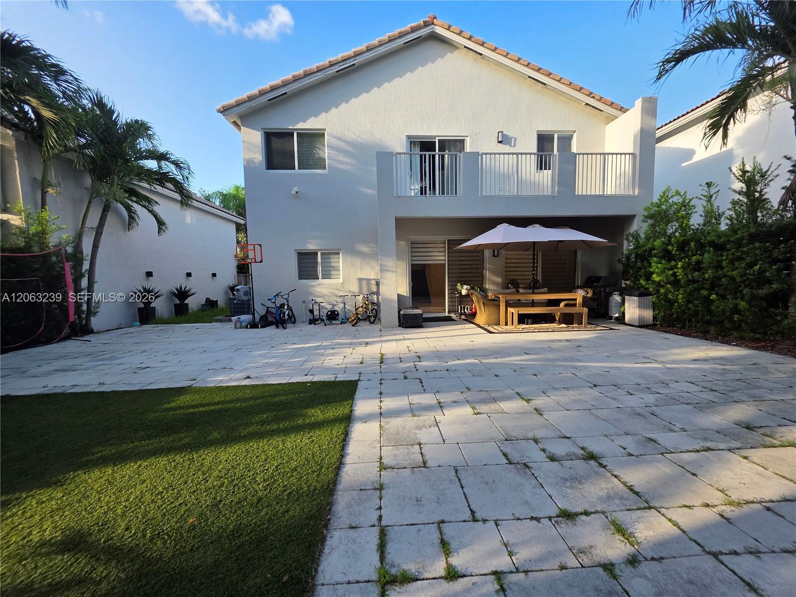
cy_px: 298
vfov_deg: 89.9
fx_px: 299
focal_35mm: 13
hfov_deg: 106.2
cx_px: 398
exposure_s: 1/470
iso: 40
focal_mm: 2.2
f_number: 1.9
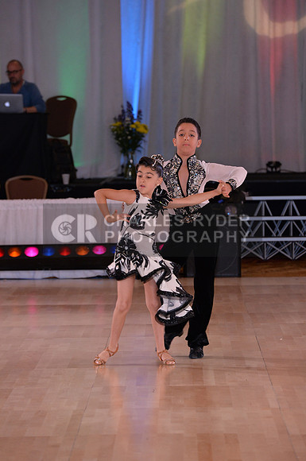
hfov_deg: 6.8
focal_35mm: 200
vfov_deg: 10.3
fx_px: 2557
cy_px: 230
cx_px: 153
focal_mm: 200
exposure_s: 1/250
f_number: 5.6
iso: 2000
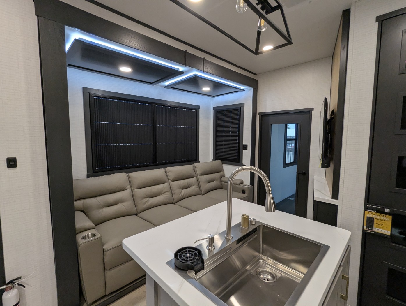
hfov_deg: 94.4
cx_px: 203
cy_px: 153
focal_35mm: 16
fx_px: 188
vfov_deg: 78.2
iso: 254
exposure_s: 1/117
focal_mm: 2.35
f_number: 2.2
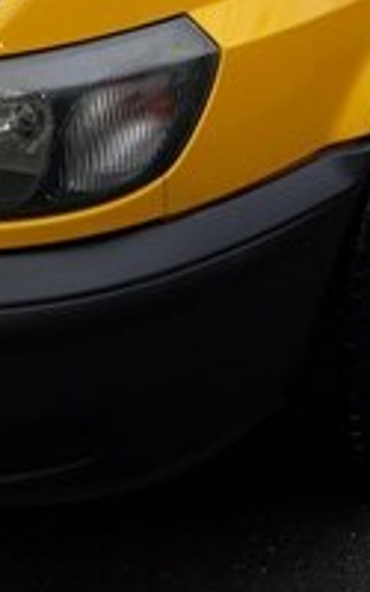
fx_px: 1146
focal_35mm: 71
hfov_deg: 16.9
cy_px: -83
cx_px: 533
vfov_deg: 26.4
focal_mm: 3.71
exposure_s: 1/452
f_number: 1.7
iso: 40
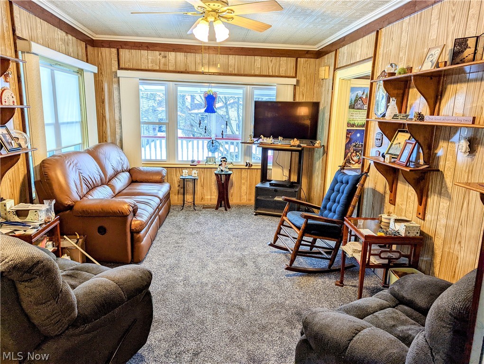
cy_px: 182
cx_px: 242
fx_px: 336
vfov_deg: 56.9
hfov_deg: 71.5
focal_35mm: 24
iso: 48
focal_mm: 6.81
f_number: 1.85
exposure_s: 1/60
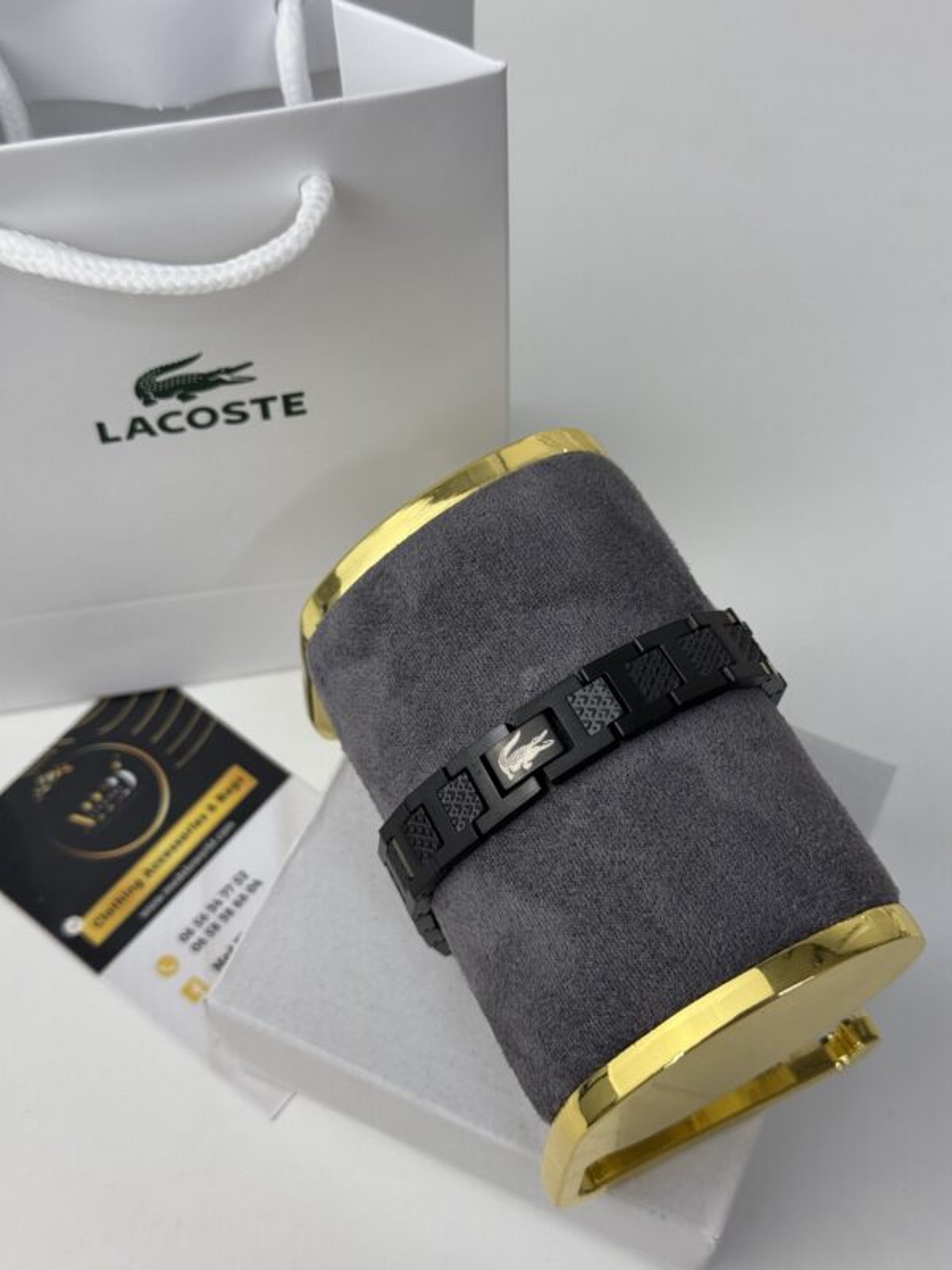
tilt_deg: -58.4
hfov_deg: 30.3
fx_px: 1760
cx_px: 476
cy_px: 635
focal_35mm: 48
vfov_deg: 39.7
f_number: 1.78
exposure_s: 1/255
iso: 64
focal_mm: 6.76
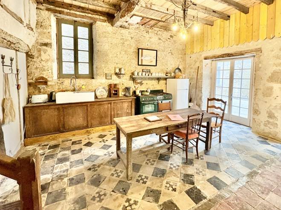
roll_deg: +0.5
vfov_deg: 73.9
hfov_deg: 90.9
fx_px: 138
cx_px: 150
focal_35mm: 17
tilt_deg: -4.2
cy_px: 85
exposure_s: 1/50
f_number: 2.2
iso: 400
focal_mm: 2.22
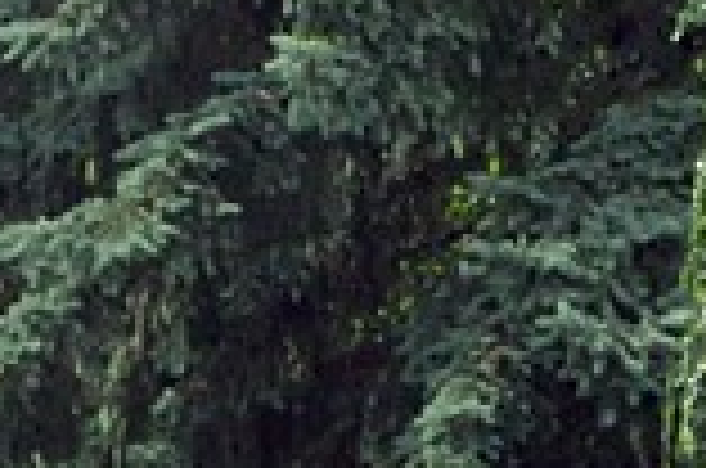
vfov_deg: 2.1
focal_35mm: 627
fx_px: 12271
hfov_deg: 3.3
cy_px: 1852
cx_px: 573
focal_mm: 53
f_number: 16
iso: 800
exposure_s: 1/250
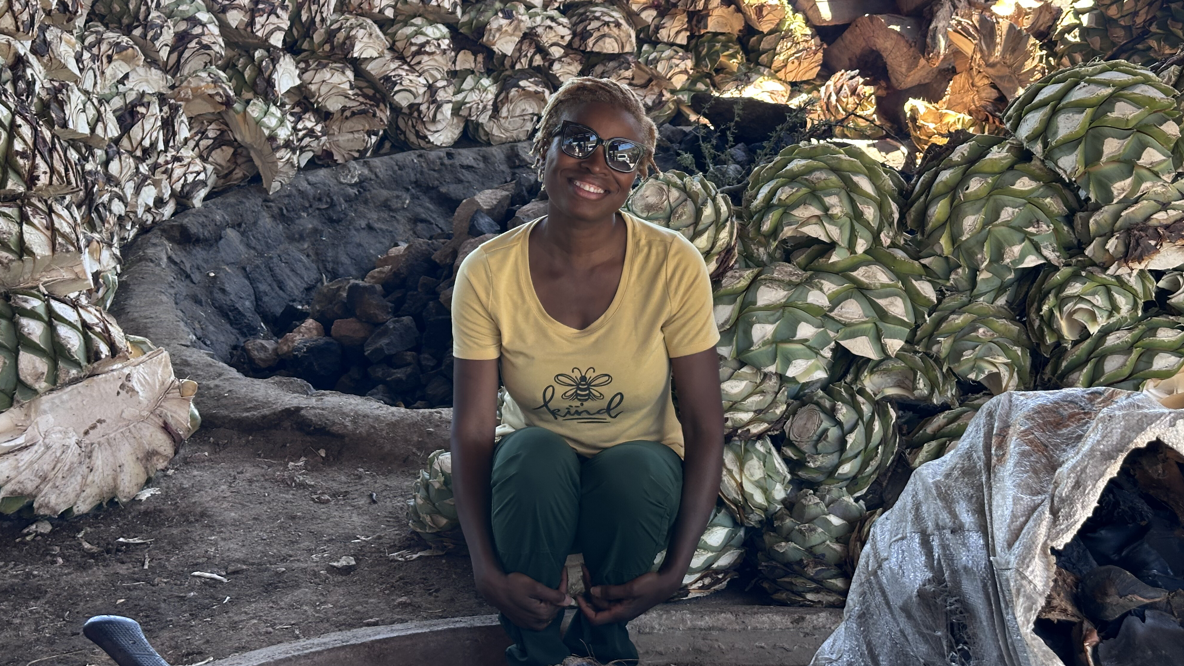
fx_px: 1664
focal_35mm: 53
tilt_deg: -15.1
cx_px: 587
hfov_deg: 39.2
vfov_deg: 22.6
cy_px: 239
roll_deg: -2.8
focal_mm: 6.86
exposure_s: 1/147
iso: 80
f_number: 1.78
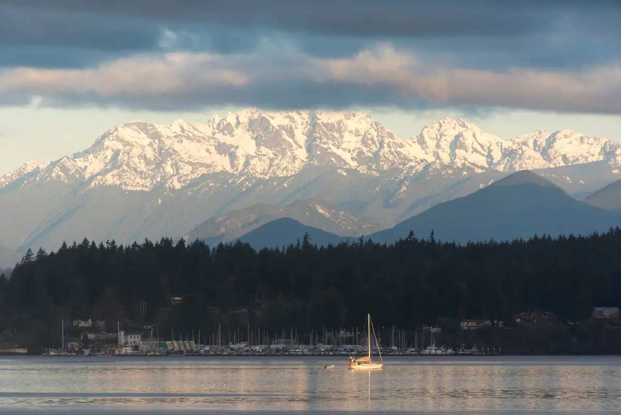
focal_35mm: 300
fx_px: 5177
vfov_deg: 4.6
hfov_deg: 6.9
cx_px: 310
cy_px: 208
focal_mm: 300
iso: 800
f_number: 8
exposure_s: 1/640
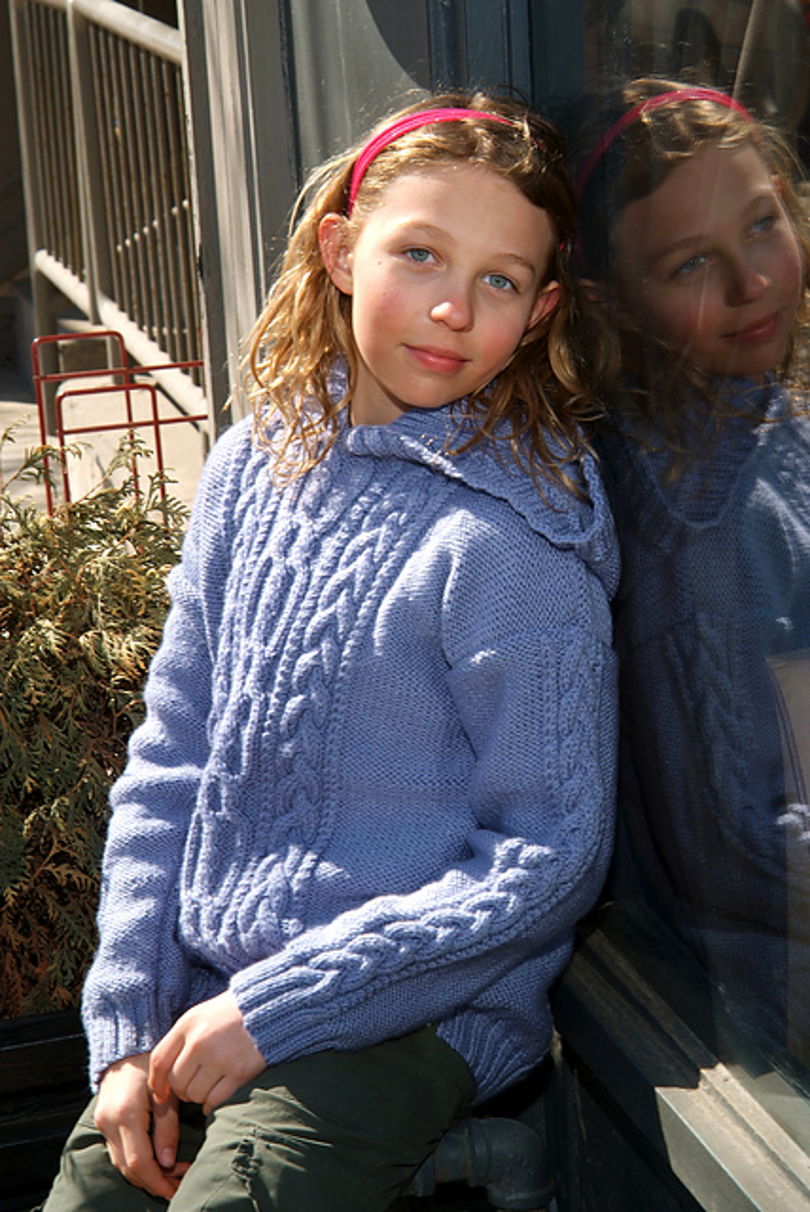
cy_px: 606
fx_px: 3334
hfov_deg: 13.9
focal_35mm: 99
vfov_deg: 20.6
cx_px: 405
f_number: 13
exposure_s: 1/45
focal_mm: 66
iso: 100
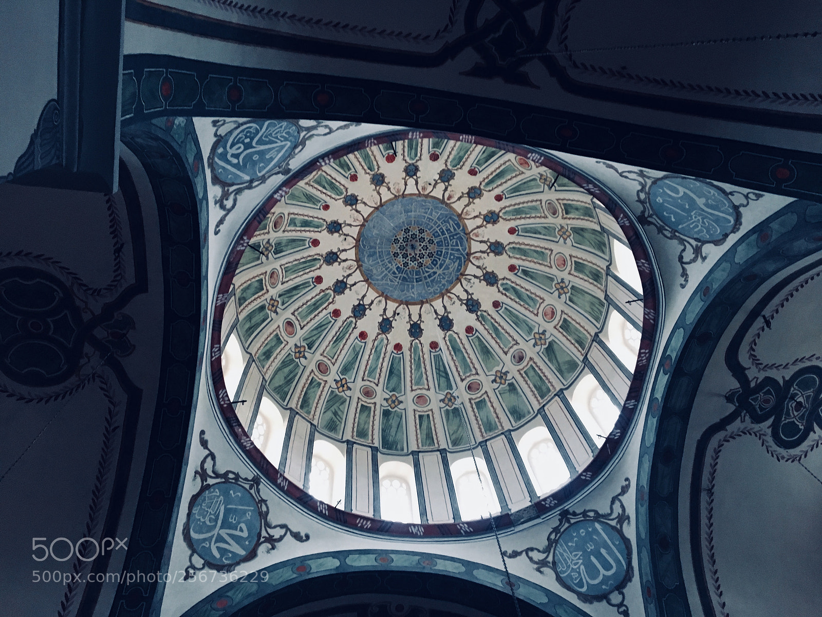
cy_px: 308
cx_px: 411
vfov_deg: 48.2
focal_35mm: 29
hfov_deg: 61.7
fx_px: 689
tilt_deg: +71.7
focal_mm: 4.15
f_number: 2.2
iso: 200
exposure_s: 1/17
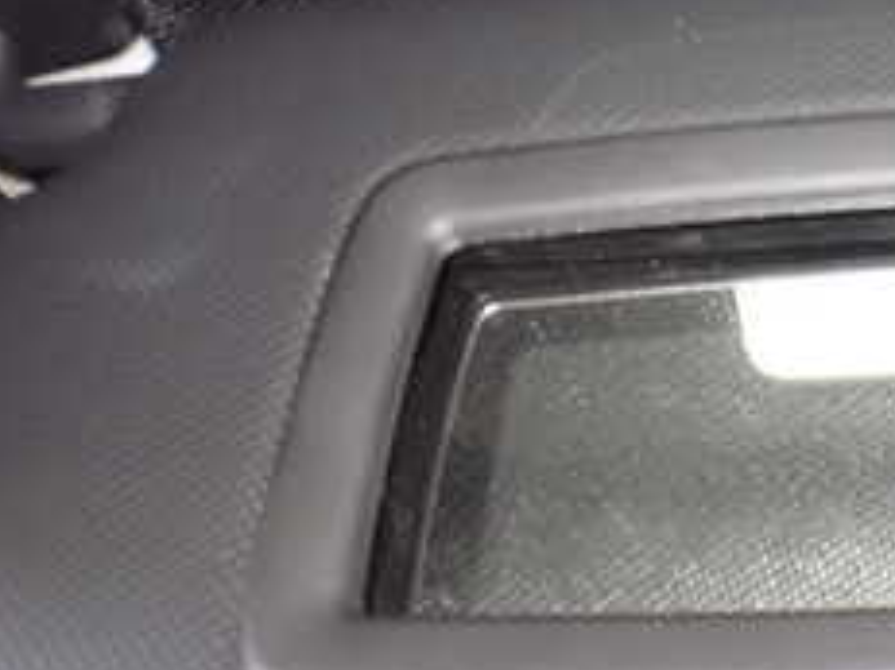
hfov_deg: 23.1
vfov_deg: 18.7
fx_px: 2016
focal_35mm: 78
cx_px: 1058
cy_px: 139
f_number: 2.3
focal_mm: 5.4
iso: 1600
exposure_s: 1/25
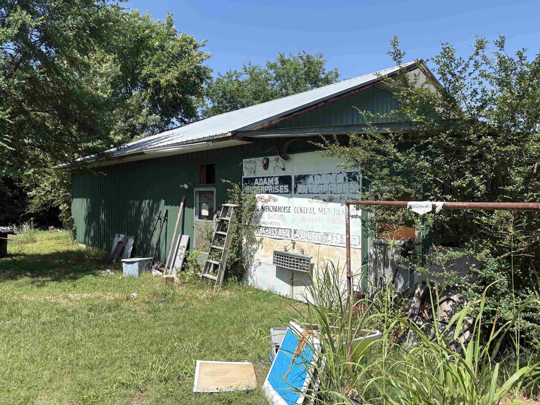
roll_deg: +0.4
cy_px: 202
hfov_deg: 67.3
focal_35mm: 26
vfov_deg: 53.1
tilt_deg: -1.6
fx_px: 406
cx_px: 270
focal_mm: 5.96
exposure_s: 1/2451
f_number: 1.6
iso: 50
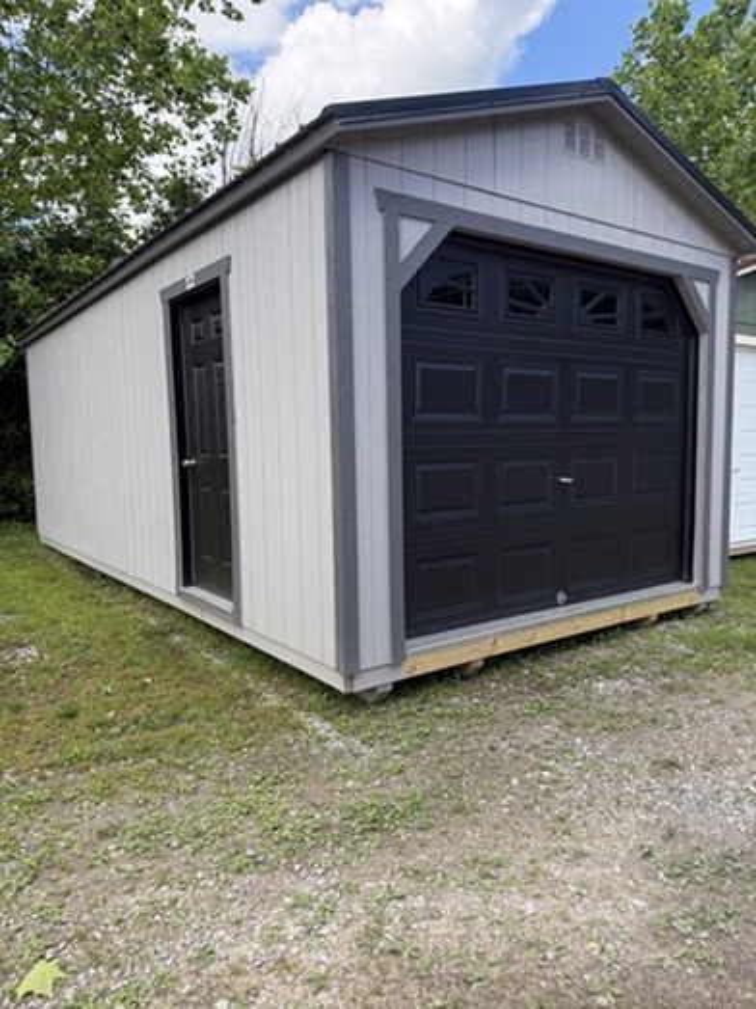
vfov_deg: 71.6
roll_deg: -1.0
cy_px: 504
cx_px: 378
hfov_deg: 56.8
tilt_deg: -5.1
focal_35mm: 24
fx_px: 699
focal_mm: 6.76
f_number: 1.78
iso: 100
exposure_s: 1/1314
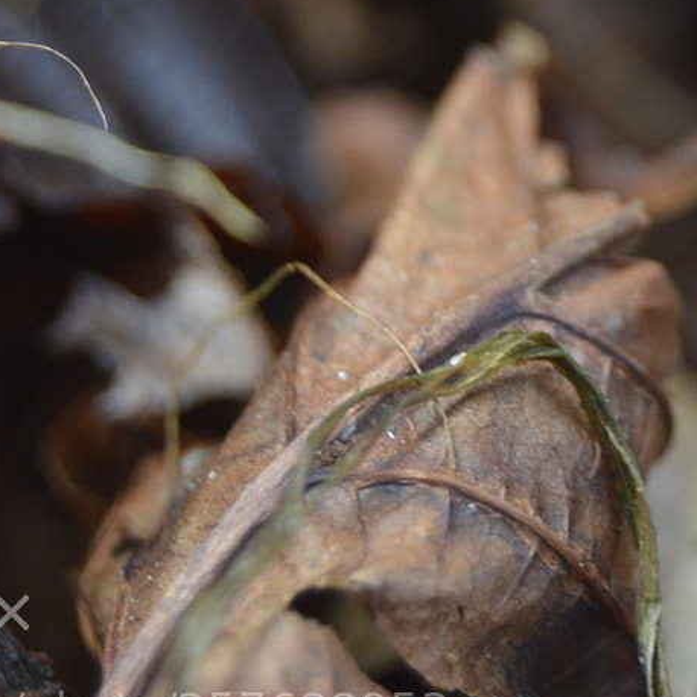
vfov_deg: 7.1
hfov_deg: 7.1
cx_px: 869
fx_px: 5569
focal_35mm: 244
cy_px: 20
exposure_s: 1/80
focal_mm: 55
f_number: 5.6
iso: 400
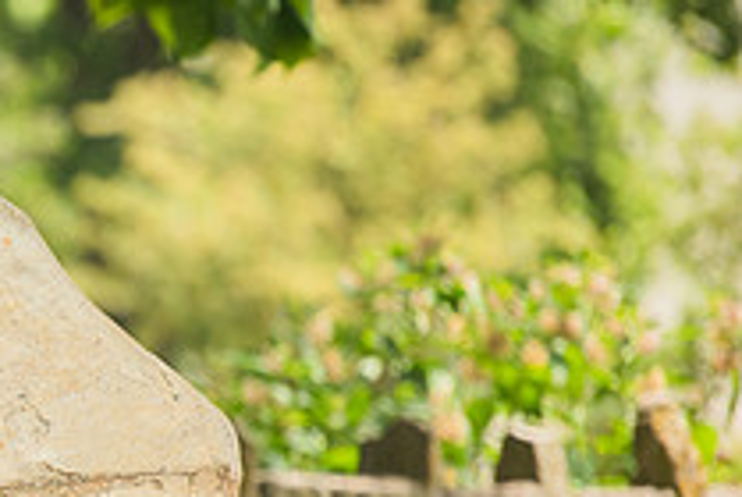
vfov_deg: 2.4
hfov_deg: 3.6
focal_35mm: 566
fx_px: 11682
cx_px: -284
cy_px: 403
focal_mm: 200
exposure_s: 1/1250
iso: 320
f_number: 2.8
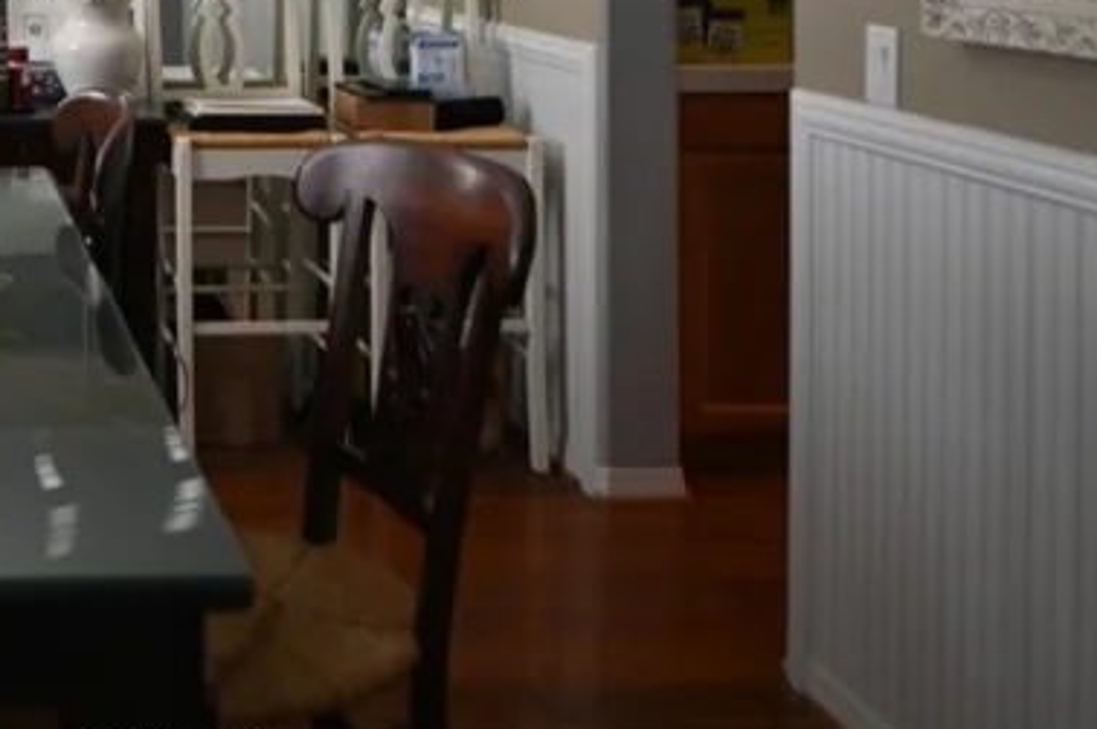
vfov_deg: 25.9
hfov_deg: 35.4
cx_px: -67
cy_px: -20
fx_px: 1491
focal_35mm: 49
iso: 200
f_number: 2.8
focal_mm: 22
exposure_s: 1/20
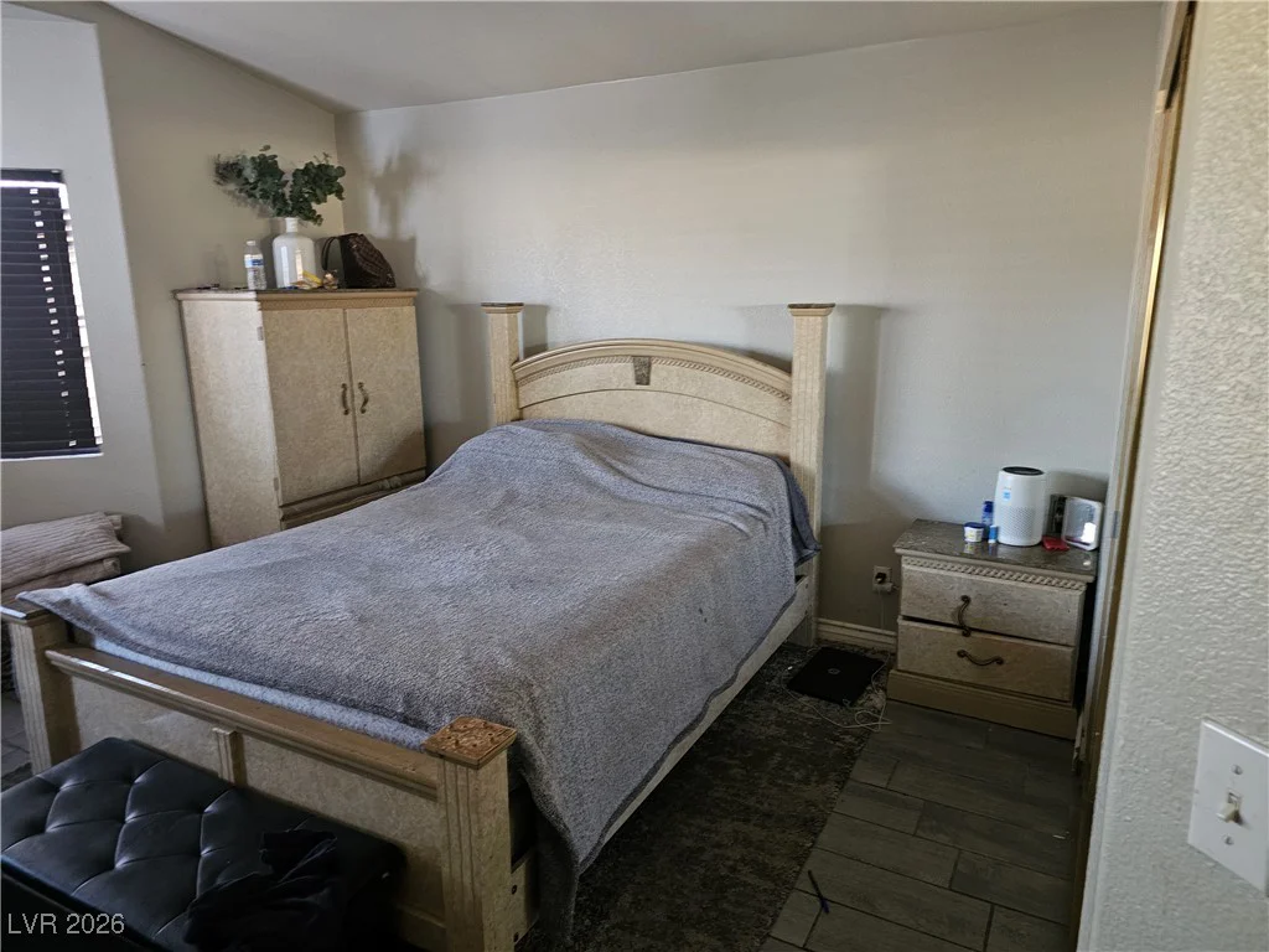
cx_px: 634
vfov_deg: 58.9
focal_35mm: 23
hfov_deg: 73.9
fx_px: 843
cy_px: 476
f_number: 1.7
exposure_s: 1/24
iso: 640
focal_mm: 6.3
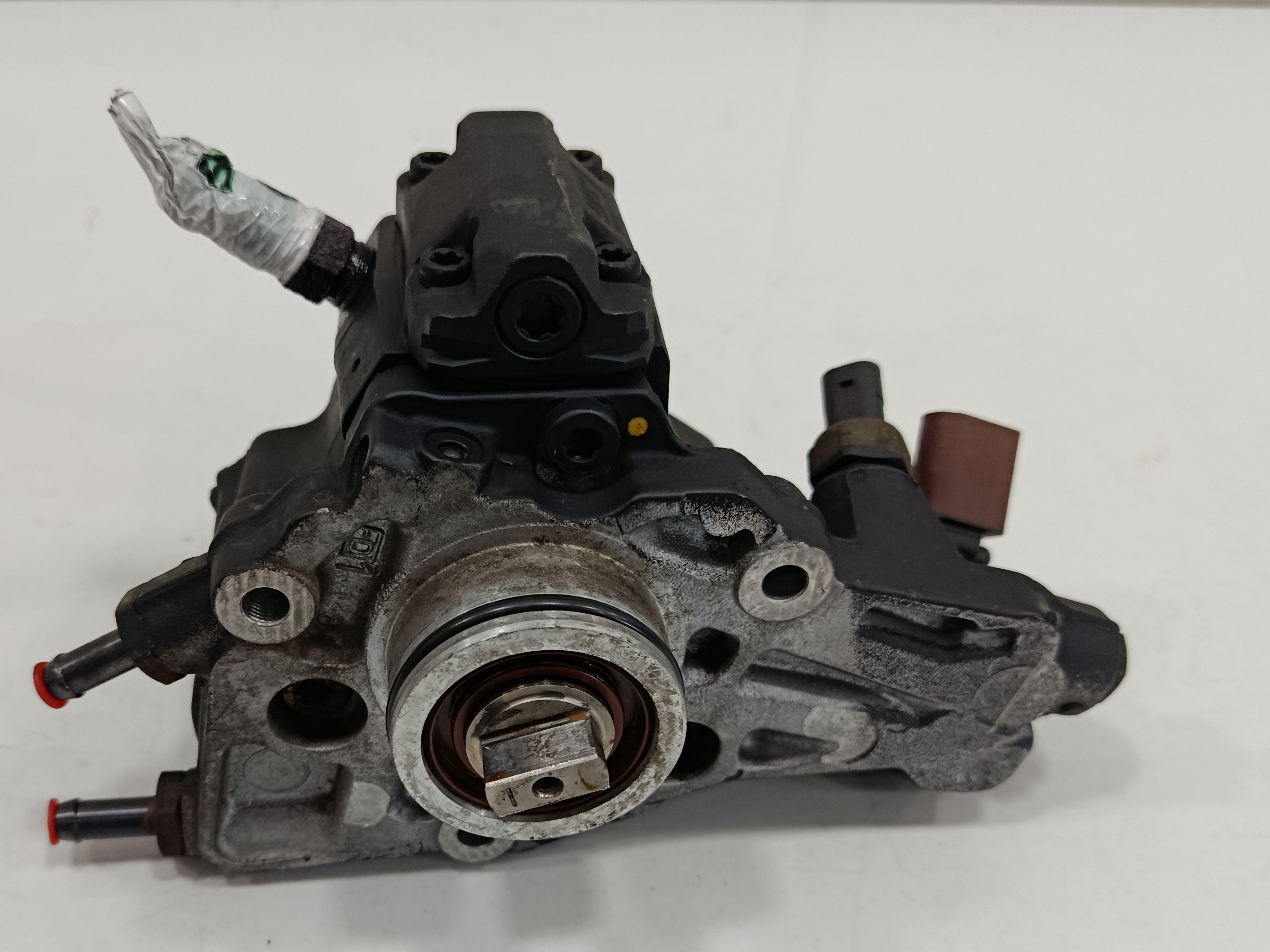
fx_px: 1284
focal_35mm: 35
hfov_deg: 52.3
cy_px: 598
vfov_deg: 40.4
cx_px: 523
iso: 884
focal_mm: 5.24
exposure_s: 1/100
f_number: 1.7
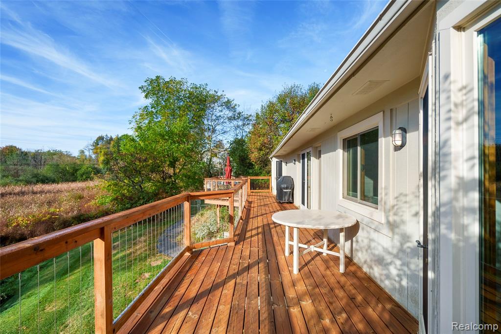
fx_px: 223
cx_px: 250
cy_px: 167
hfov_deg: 96.7
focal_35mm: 16
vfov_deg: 73.8
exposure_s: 1/1000
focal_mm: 16
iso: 100
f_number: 4
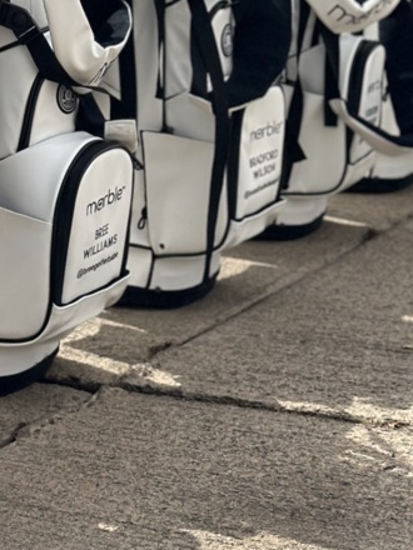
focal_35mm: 131
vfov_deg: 14.6
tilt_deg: -2.6
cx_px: 104
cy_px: -109
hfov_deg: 11.3
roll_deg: +0.8
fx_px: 2084
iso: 80
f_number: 1.78
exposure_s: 1/8929
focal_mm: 6.86
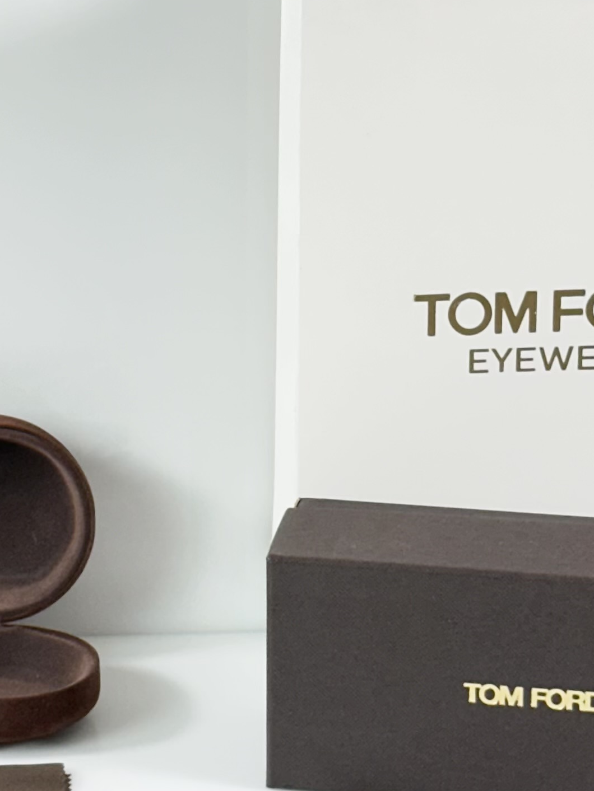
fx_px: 3134
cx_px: 35
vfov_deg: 14.4
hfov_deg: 10.8
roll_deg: +1.1
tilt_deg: -19.1
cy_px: 467
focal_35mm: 137
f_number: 1.78
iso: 80
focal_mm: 6.86
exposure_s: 1/100
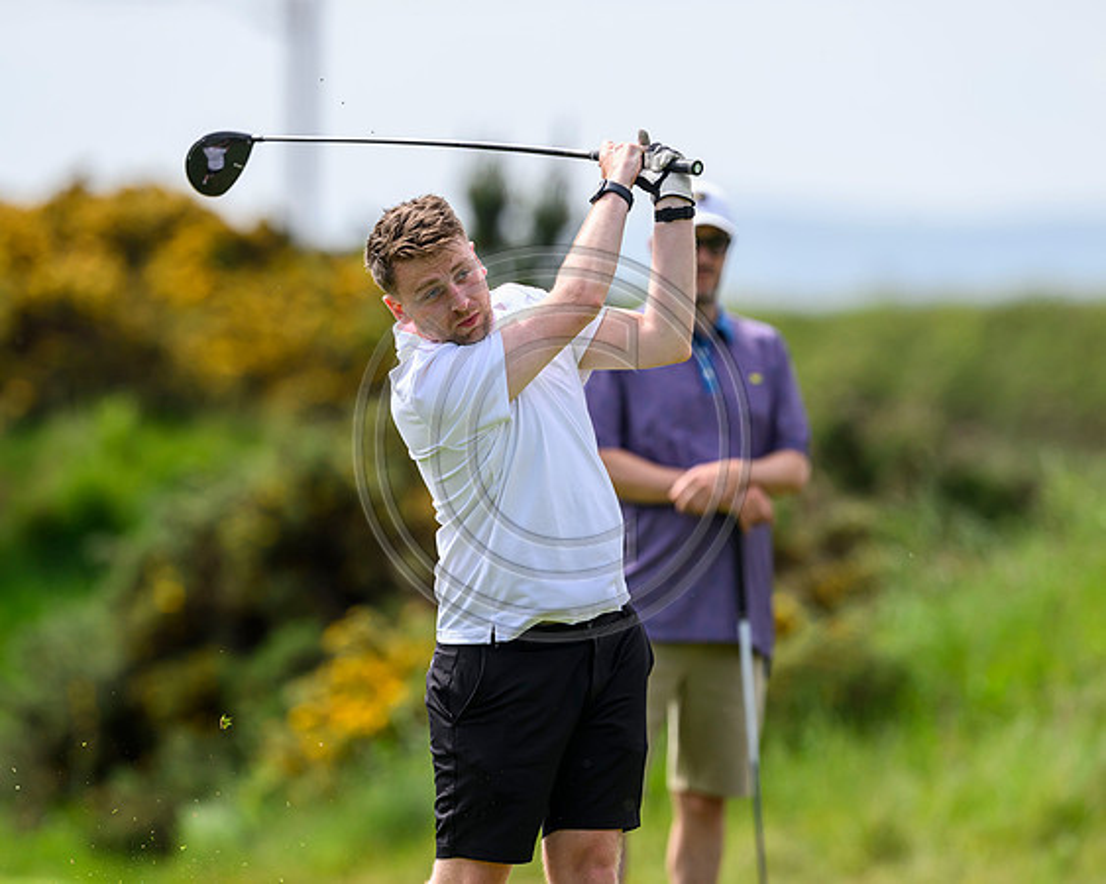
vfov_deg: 2.8
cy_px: 436
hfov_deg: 3.5
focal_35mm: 551
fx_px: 18024
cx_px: 546
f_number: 4
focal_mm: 400
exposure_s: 1/2500
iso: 500
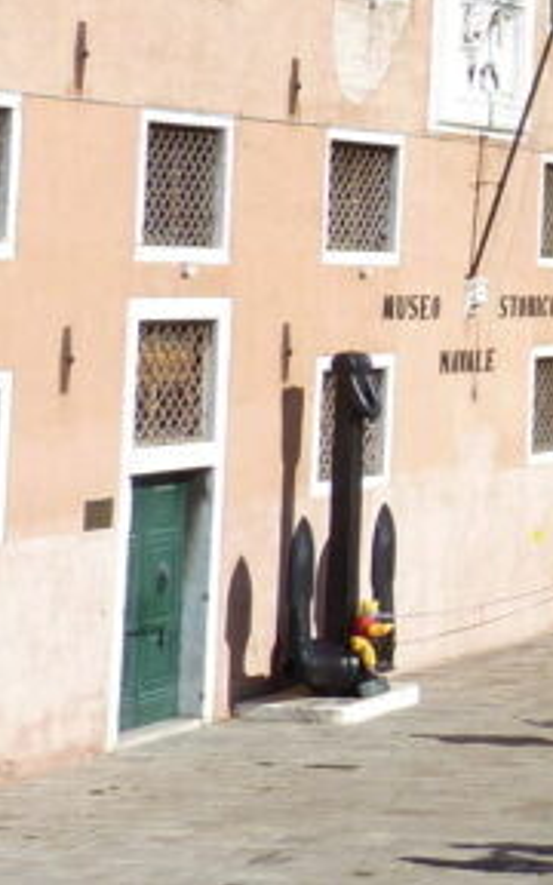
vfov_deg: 18.1
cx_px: 1324
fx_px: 2725
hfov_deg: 10.1
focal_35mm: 113
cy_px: 40
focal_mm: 5
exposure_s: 1/500
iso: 80
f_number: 4.5
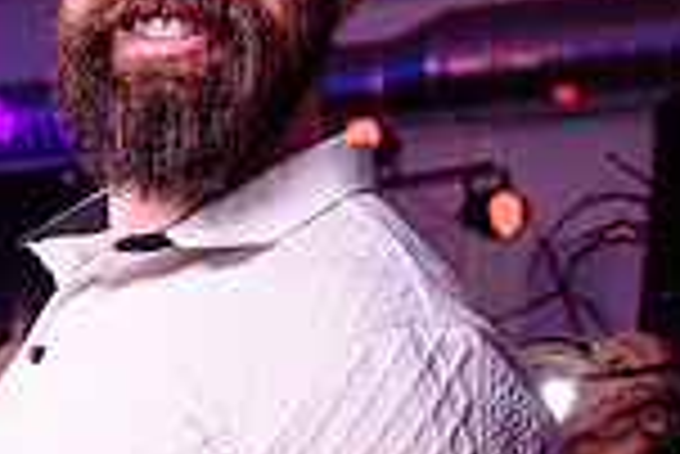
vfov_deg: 14.3
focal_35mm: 92
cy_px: 587
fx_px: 1739
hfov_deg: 20.1
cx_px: -221
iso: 800
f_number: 3.5
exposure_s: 1/20
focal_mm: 24
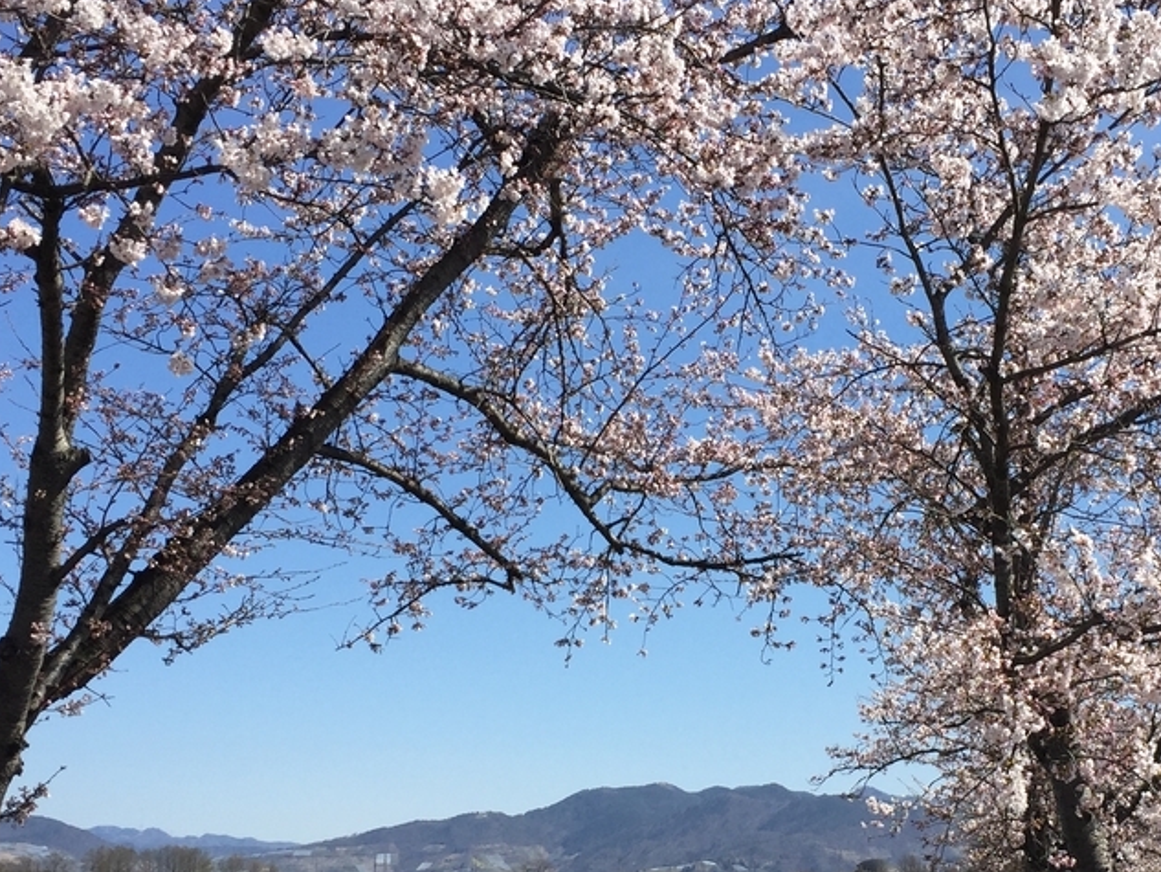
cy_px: 606
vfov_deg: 26.4
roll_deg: -0.3
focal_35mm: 55
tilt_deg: +9.5
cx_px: 721
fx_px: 1845
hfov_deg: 34.8
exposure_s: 1/2083
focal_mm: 4.15
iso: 32
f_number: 2.2
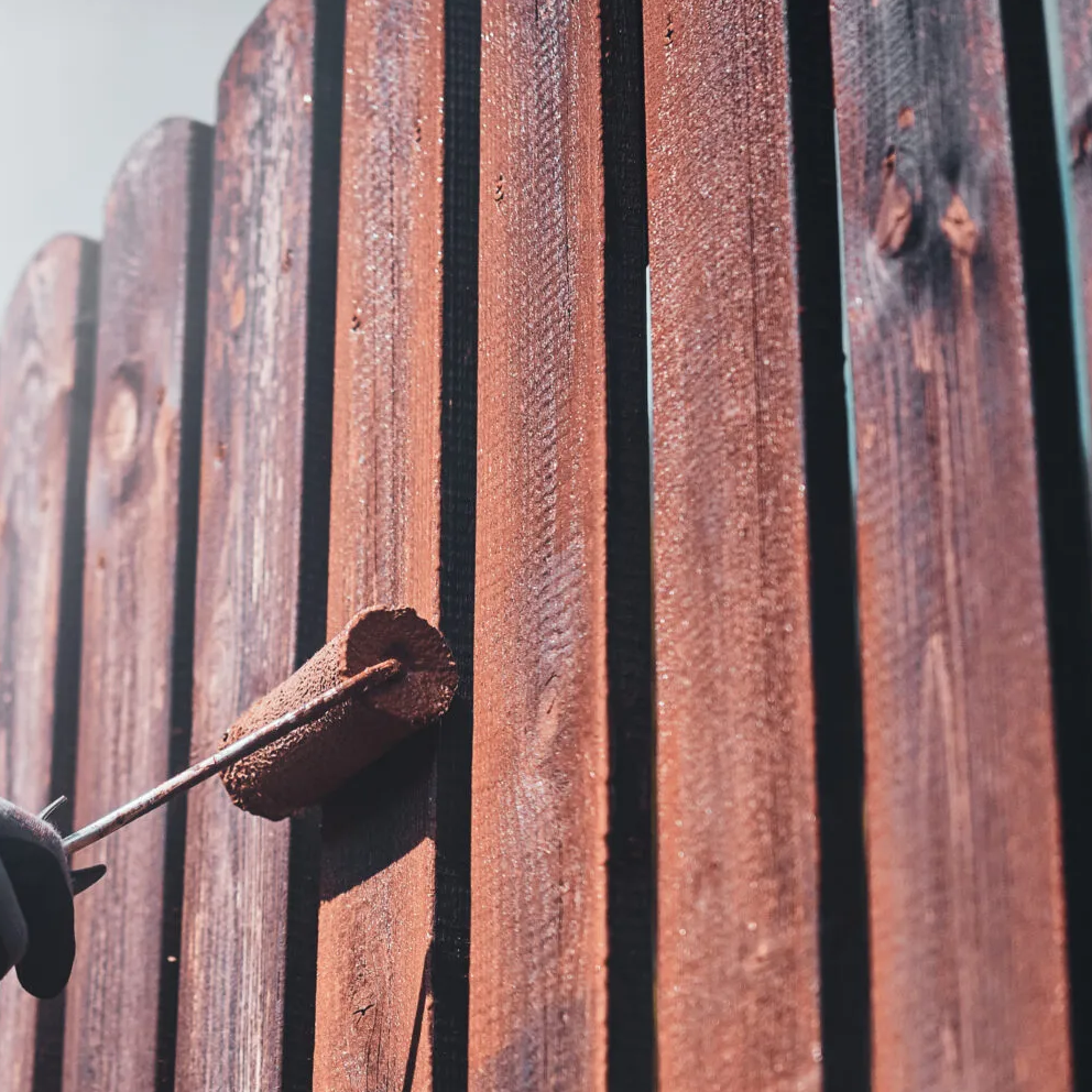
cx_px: 236
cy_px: 712
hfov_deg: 18.5
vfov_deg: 18.6
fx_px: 3319
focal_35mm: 93
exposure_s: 1/8000
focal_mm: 35
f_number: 2
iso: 320
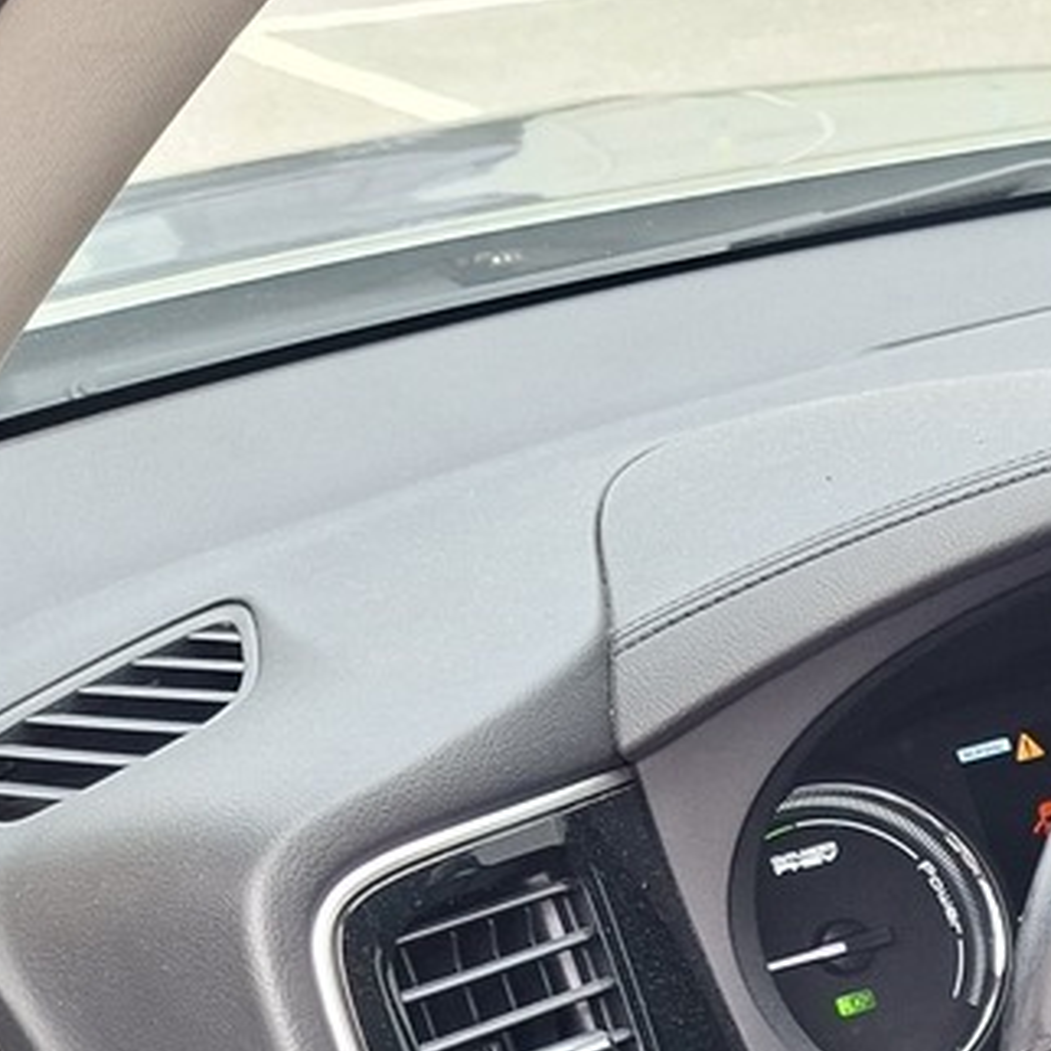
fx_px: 3126
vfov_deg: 18.1
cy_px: 1273
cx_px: 1776
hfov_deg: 16.5
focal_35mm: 91
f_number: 1.8
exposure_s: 1/100
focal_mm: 5.54
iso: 80
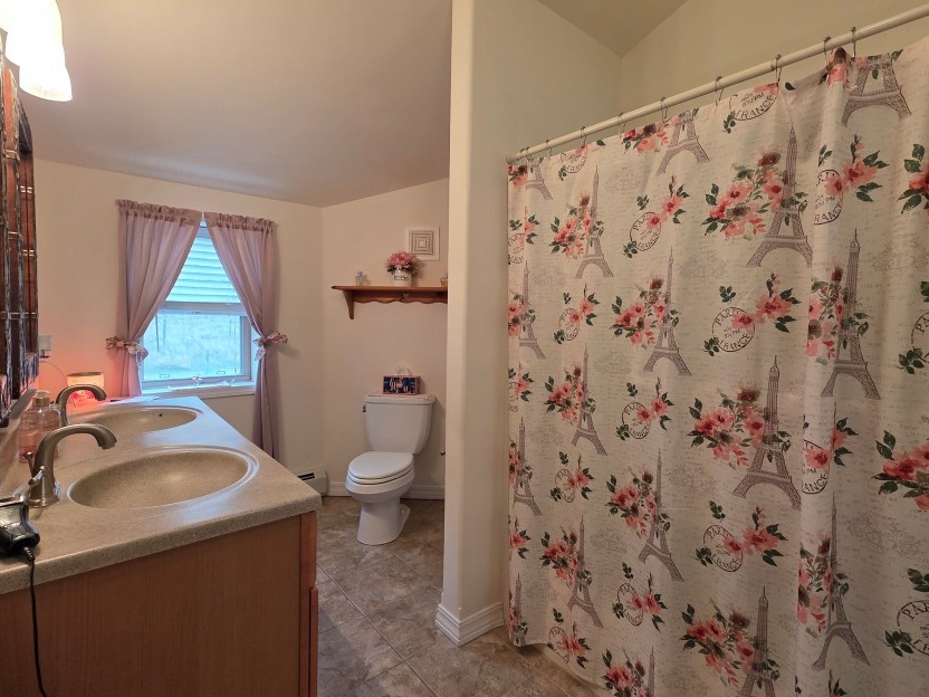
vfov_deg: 78.1
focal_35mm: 16
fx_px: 429
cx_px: 496
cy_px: 337
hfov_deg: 94.4
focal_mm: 2.2
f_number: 1.9
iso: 250
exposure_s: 1/120
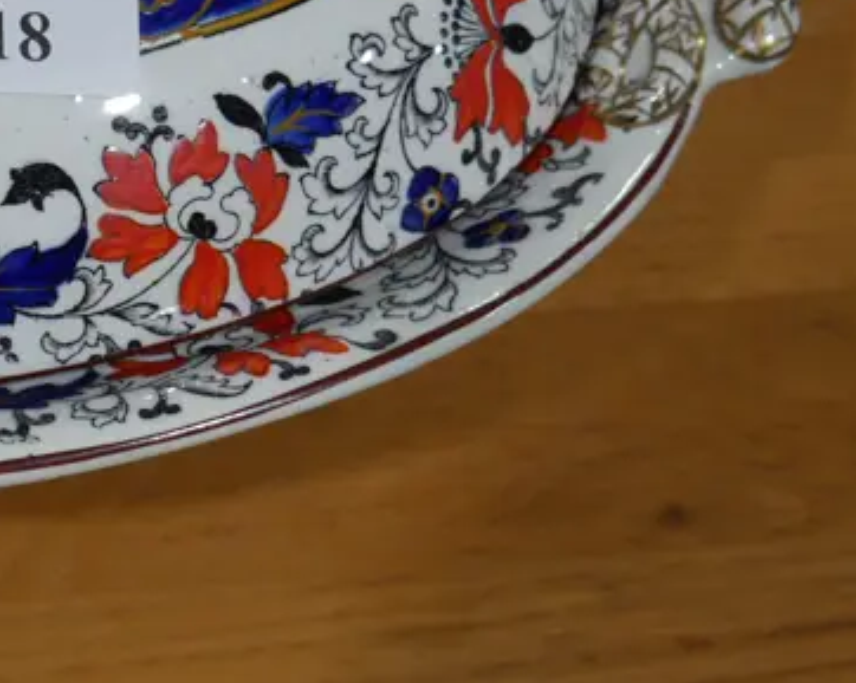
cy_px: 116
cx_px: -314
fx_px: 2658
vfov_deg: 14.5
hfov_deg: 17.0
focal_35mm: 105
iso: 200
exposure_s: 1/60
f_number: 4.1
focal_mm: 19
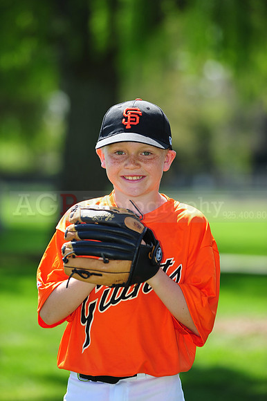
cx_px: 134
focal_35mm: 200
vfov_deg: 10.3
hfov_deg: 6.9
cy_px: 200
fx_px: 2227
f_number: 4.5
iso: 200
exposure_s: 1/640
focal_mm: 200
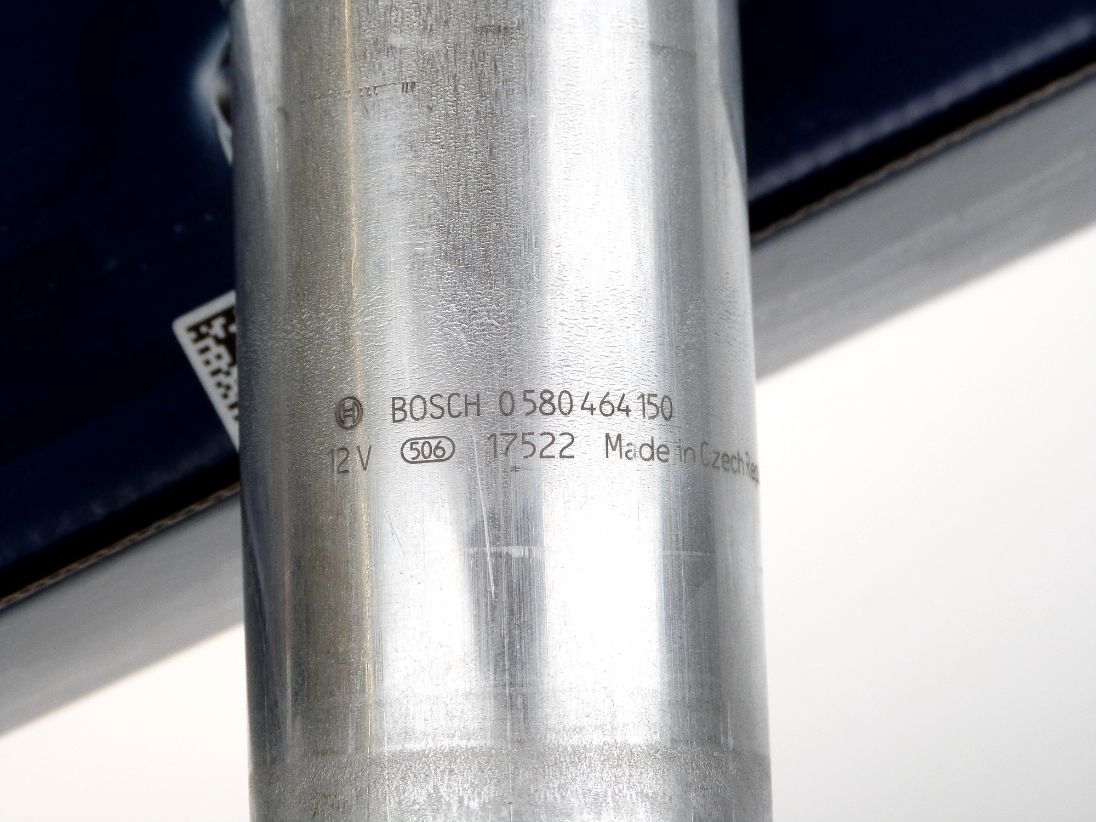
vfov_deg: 9.6
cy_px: 411
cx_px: 548
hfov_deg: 12.7
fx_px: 4908
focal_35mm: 155
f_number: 3.7
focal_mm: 27.9
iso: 200
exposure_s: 1/200
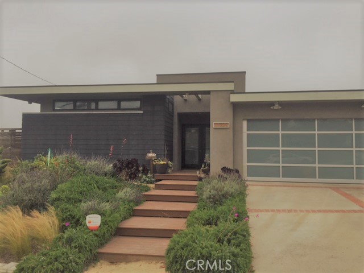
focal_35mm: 29
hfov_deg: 61.7
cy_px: 136
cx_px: 182
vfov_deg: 48.2
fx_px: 305
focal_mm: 4.15
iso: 32
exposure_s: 1/3597
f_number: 2.2
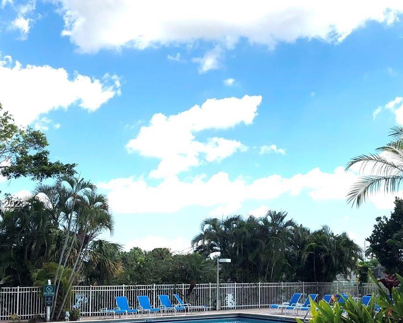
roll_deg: +0.1
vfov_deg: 29.6
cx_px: 252
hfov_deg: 36.4
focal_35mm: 51
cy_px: 204
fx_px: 608
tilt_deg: +7.6
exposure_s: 1/3247
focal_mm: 3.99
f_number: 1.8
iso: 20
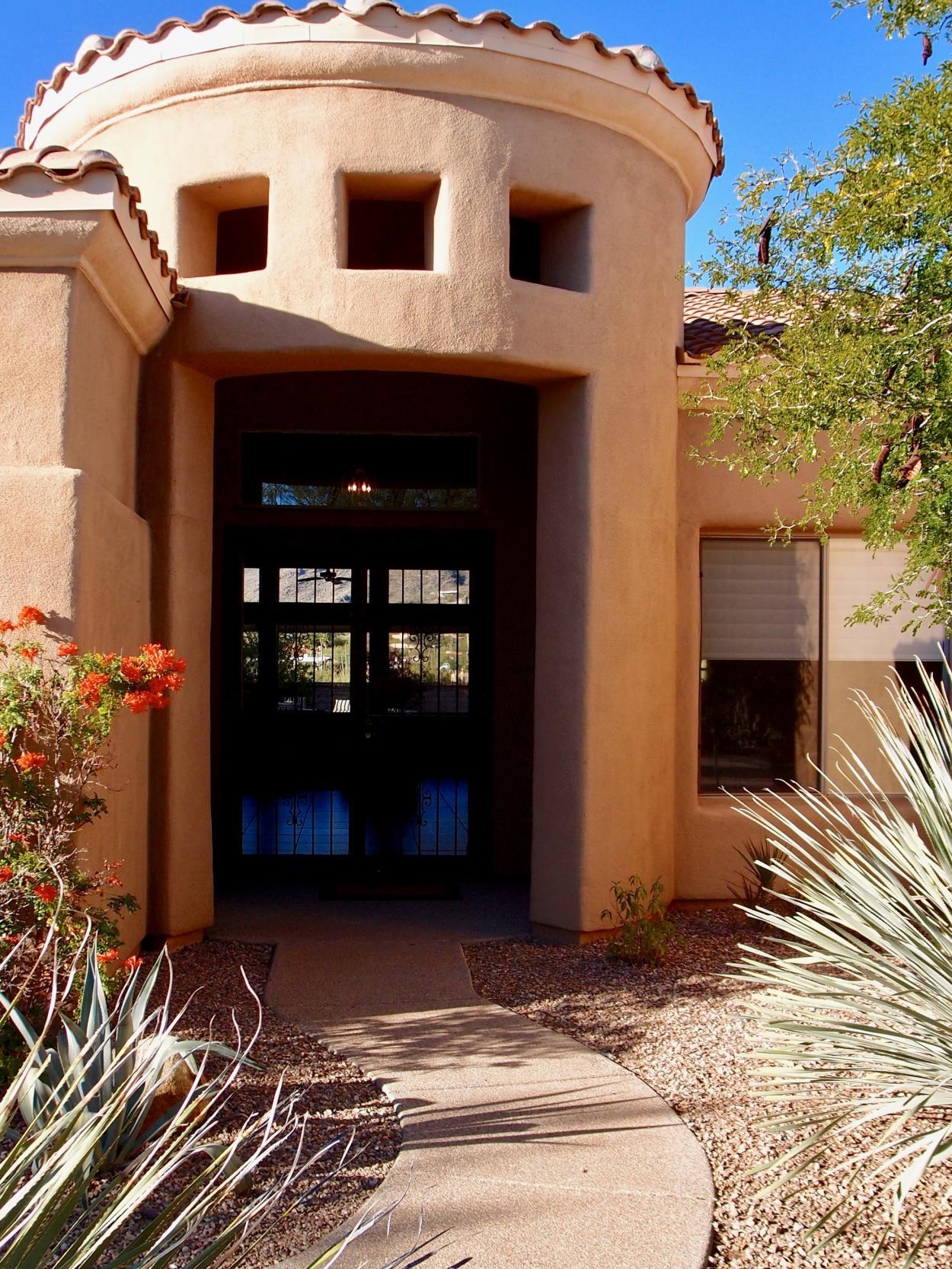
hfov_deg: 39.5
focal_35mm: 36
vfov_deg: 51.2
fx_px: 1320
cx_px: 389
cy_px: 726
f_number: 2.5
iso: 100
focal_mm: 6.48
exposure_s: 1/800
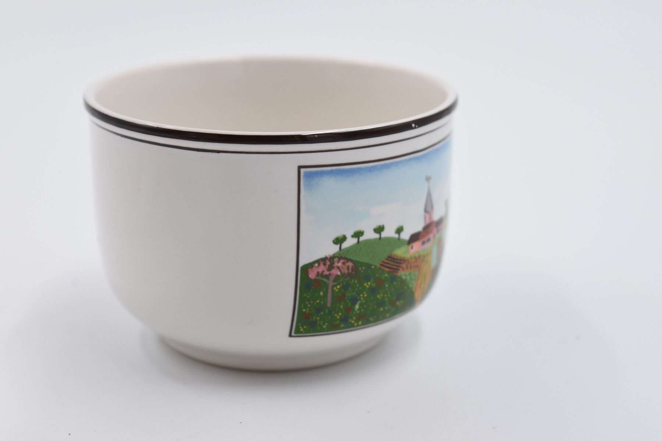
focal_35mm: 75
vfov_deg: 18.2
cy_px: 220
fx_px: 1379
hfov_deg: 27.0
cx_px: 331
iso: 200
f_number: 5.6
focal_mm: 50
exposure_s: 1/160
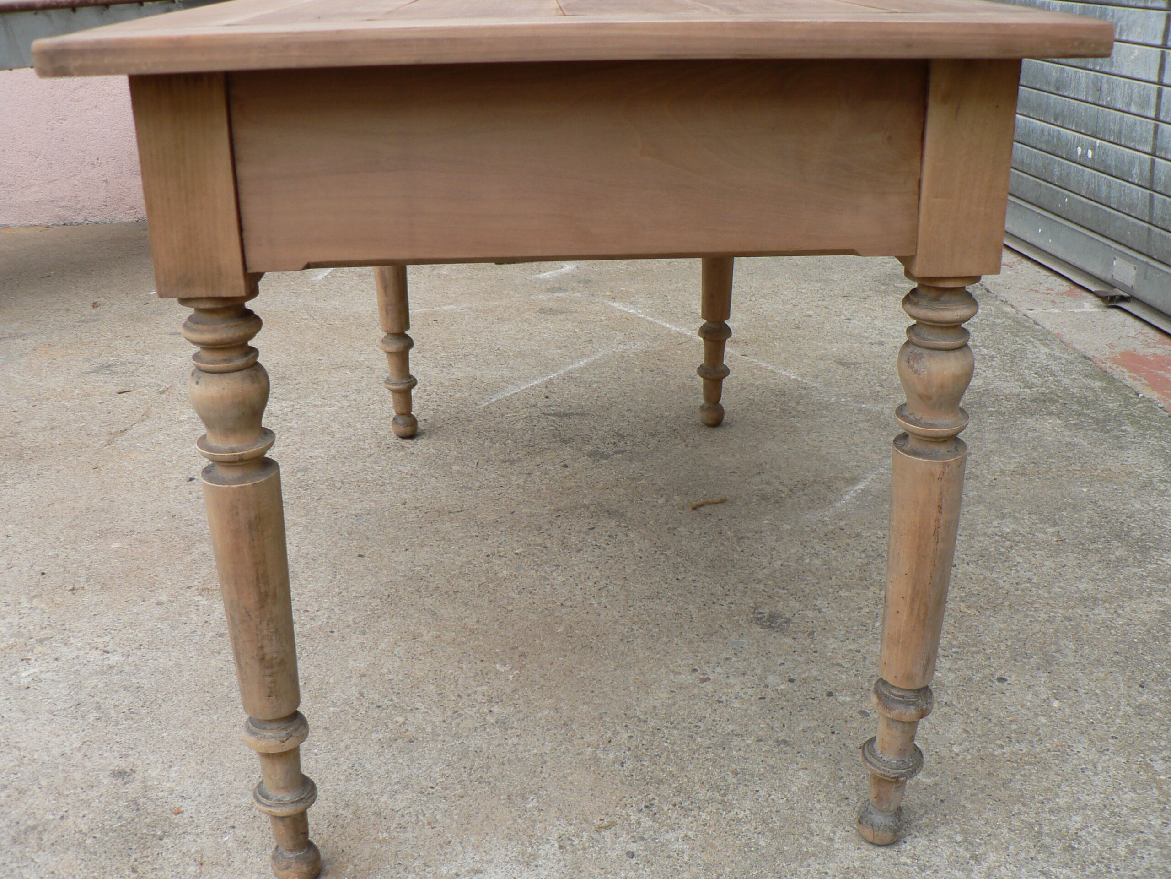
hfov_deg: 51.4
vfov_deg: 39.7
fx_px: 1218
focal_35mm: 36
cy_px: 440
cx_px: 586
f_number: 2.8
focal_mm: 6
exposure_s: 1/200
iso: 80
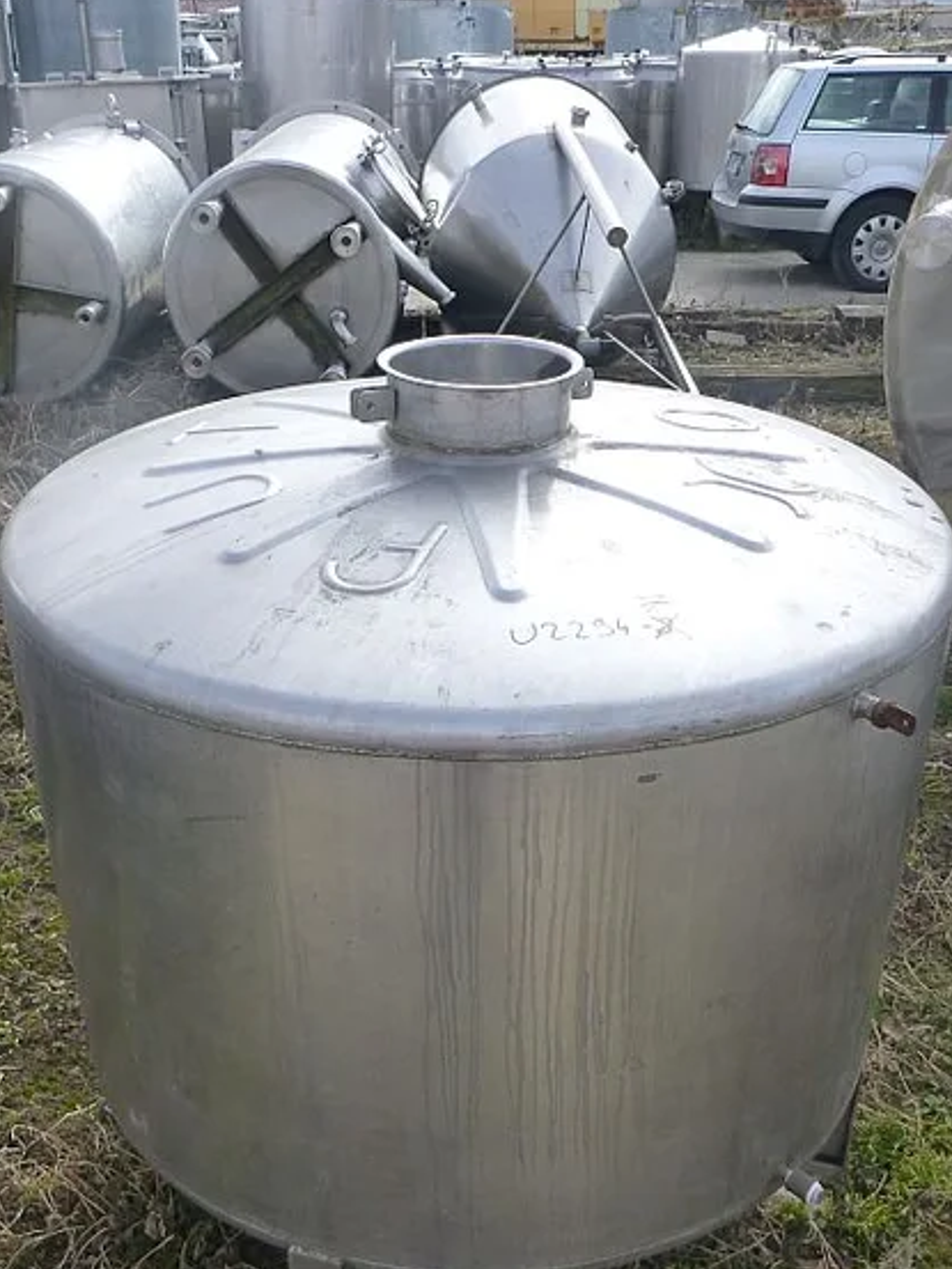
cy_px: 849
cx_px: 460
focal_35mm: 38
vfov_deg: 48.1
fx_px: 1393
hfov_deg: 37.7
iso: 160
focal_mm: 4.9
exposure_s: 1/500
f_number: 3.3
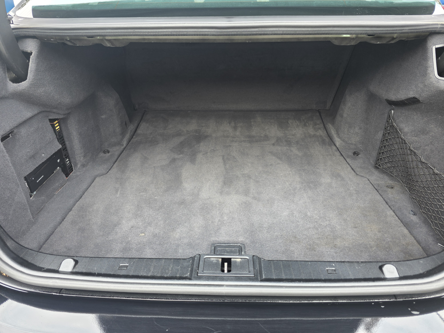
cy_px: 166
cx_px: 222
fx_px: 295
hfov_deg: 73.9
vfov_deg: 58.9
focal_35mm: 23
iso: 80
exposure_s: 1/180
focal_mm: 6.3
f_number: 1.7
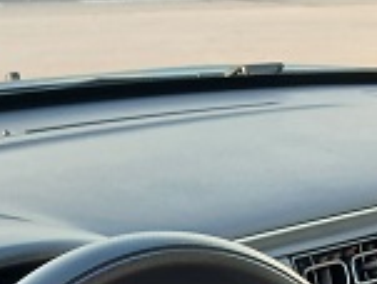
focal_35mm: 107
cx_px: 50
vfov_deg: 12.5
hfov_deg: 18.1
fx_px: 1168
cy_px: 528
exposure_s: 1/50
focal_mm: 3.98
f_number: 1.8
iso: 80
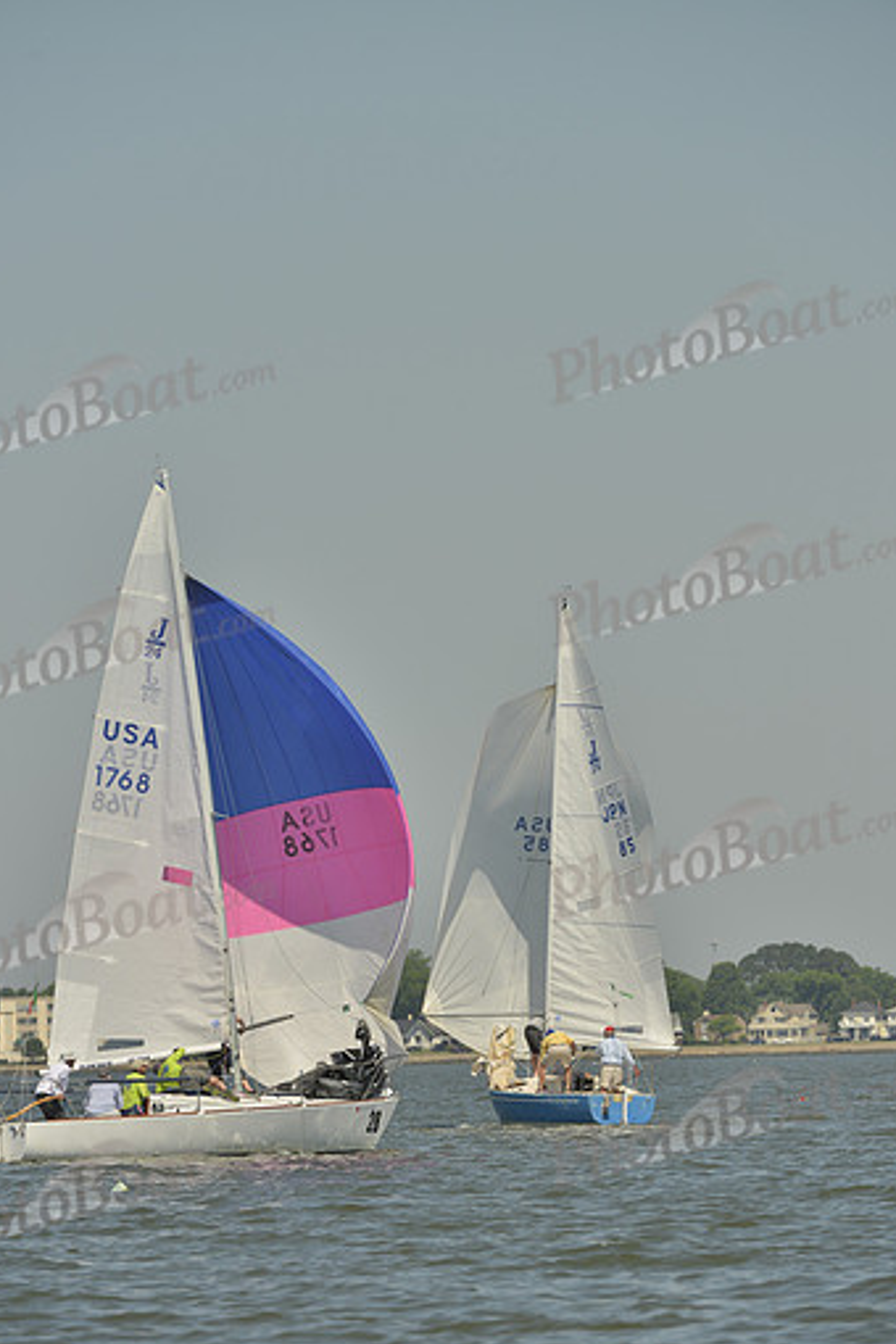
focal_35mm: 307
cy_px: 754
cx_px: 412
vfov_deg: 6.7
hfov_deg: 4.5
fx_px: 11460
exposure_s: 1/1250
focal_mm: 270
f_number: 7.1
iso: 200
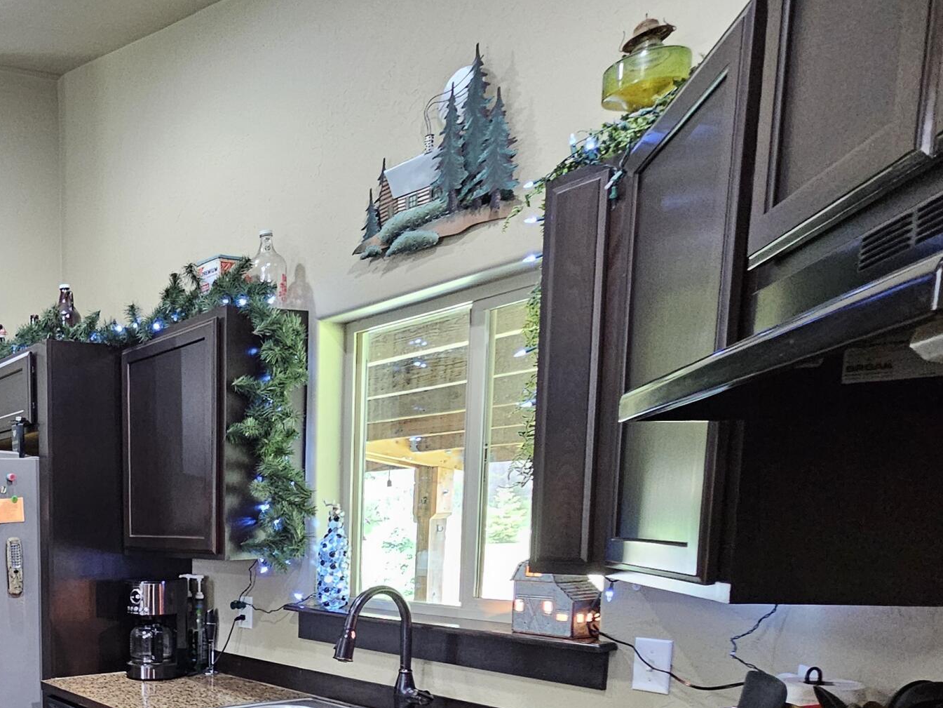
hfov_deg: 49.7
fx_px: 790
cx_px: -8
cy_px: 642
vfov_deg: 43.8
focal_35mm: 29
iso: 500
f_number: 2.2
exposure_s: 1/30
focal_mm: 2.2
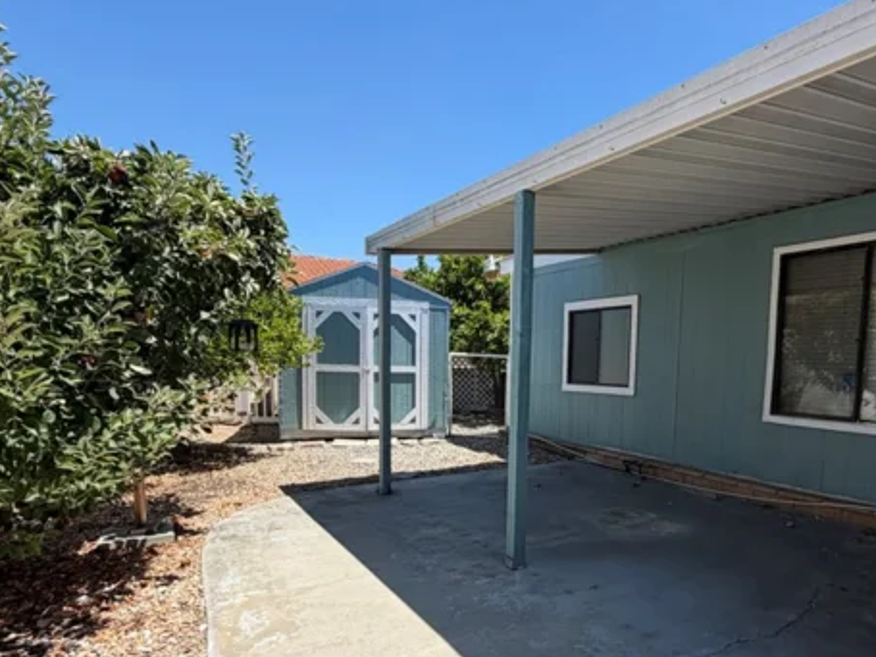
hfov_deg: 73.4
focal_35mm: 23
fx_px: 582
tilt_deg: -3.9
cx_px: 513
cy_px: 414
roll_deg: -0.7
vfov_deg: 58.1
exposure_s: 1/770
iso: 25
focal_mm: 2.22
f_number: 2.2
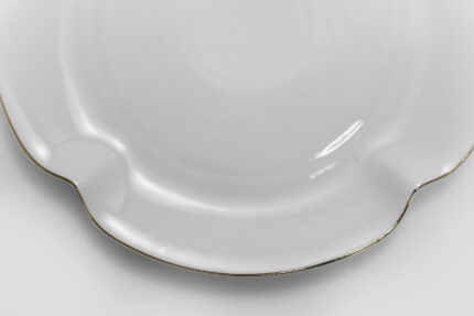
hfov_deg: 28.8
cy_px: 158
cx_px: 237
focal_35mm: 70
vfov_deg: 19.5
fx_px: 922
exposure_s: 1/100
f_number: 13
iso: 3200
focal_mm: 70
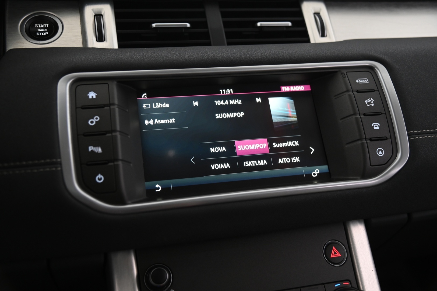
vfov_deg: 35.0
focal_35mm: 38
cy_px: 146
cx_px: 218
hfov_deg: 50.7
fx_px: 461
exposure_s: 1/20
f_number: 4
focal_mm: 38
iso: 1250
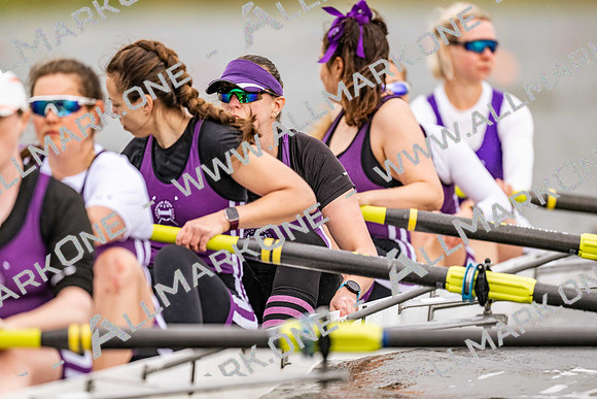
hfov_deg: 3.4
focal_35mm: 600
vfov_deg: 2.3
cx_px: 298
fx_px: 9952
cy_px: 200
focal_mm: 600
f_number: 4
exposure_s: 1/2500
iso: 900
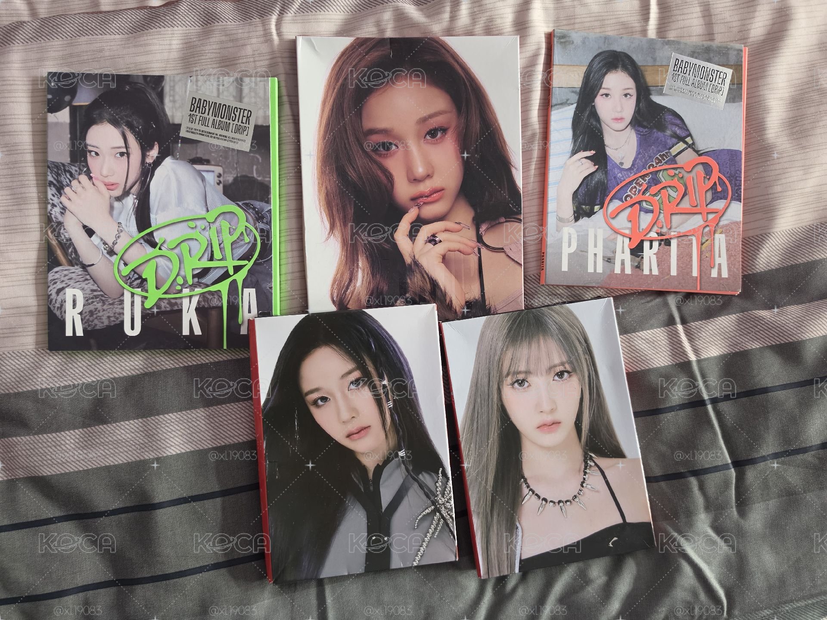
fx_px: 549
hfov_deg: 73.9
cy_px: 310
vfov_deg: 58.9
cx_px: 414
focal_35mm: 23
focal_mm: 6.5
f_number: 1.4
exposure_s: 1/120
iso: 320
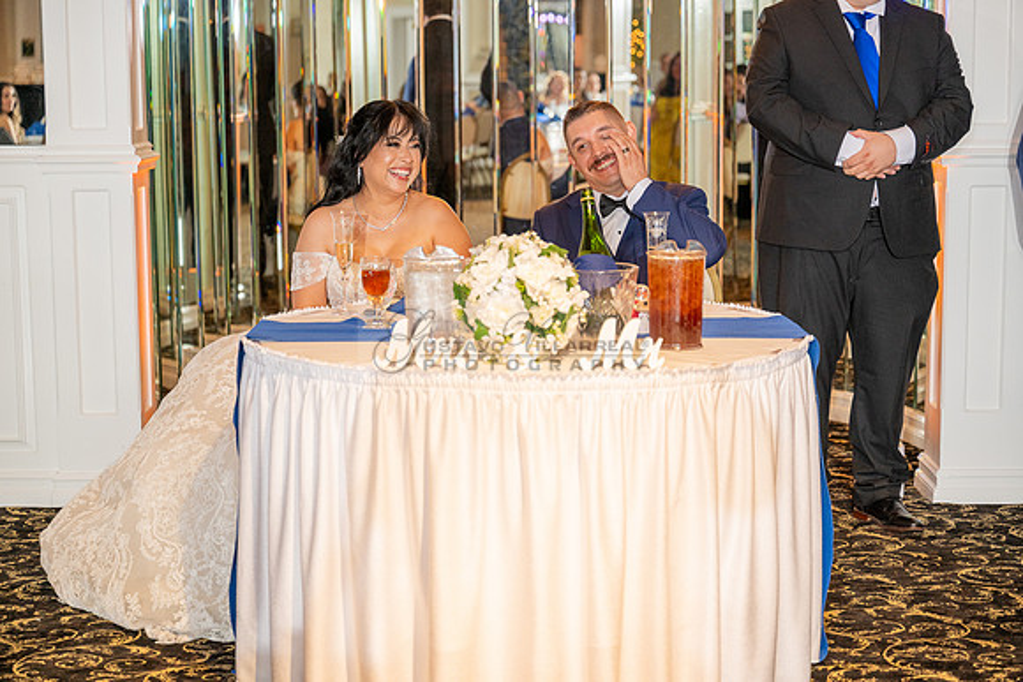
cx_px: 512
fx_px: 1990
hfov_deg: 28.8
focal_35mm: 70
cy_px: 341
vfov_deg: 19.5
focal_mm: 70
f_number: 3.2
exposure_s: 1/160
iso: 640
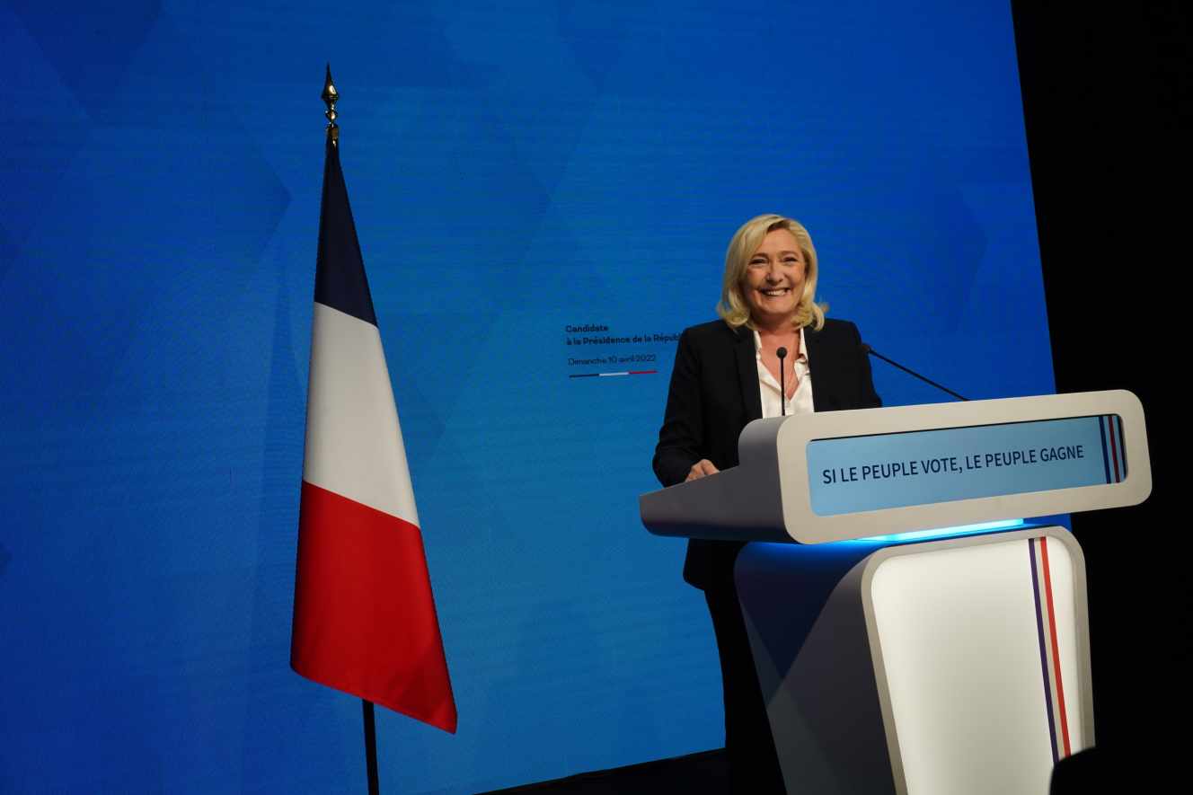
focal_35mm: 35
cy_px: 398
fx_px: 1160
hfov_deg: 54.4
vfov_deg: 37.8
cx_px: 596
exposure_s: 1/80
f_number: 16
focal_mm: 35
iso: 1600
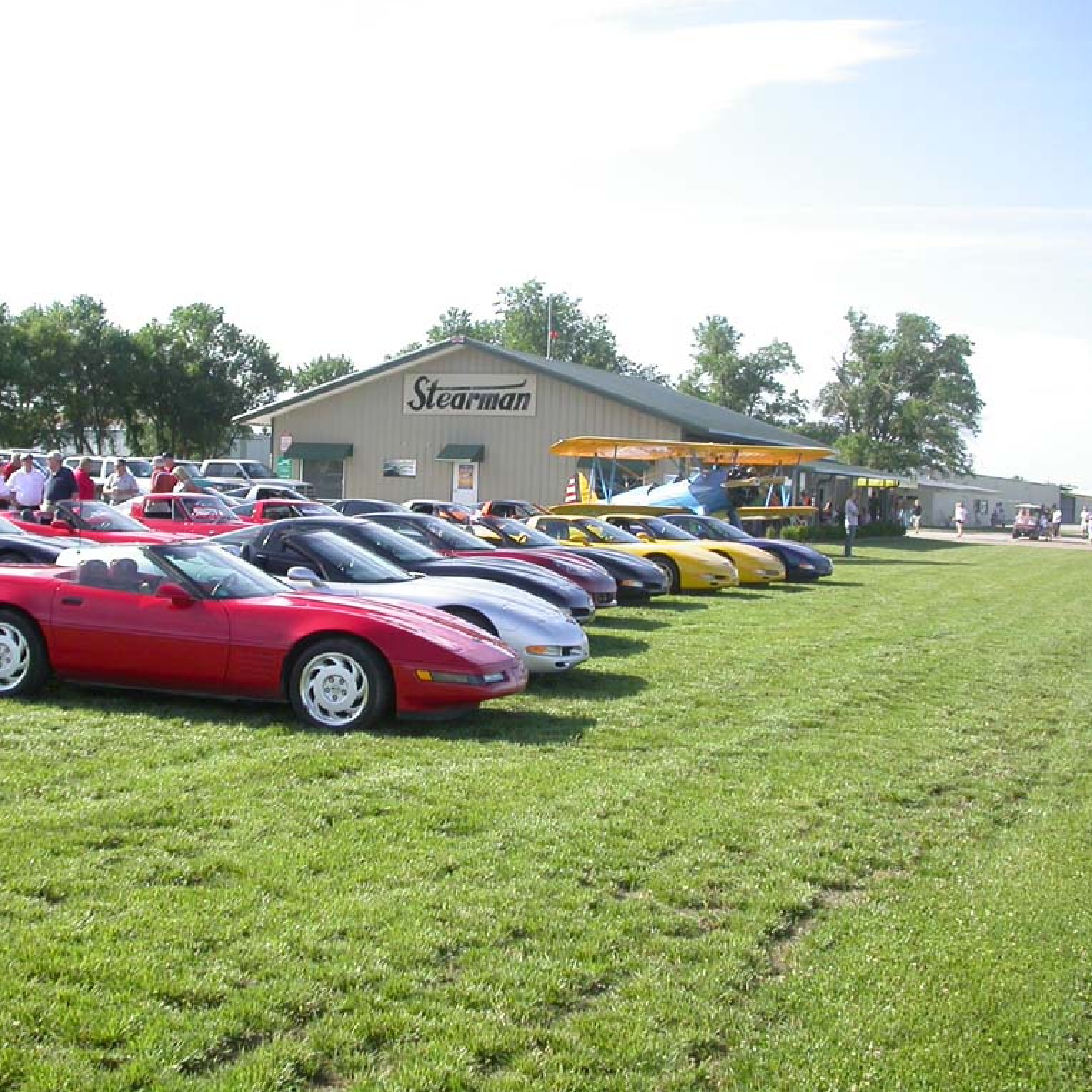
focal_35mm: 45
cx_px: 400
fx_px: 1606
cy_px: 545
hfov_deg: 37.3
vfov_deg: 37.6
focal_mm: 7.85
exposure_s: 1/1000
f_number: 2.6
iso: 100
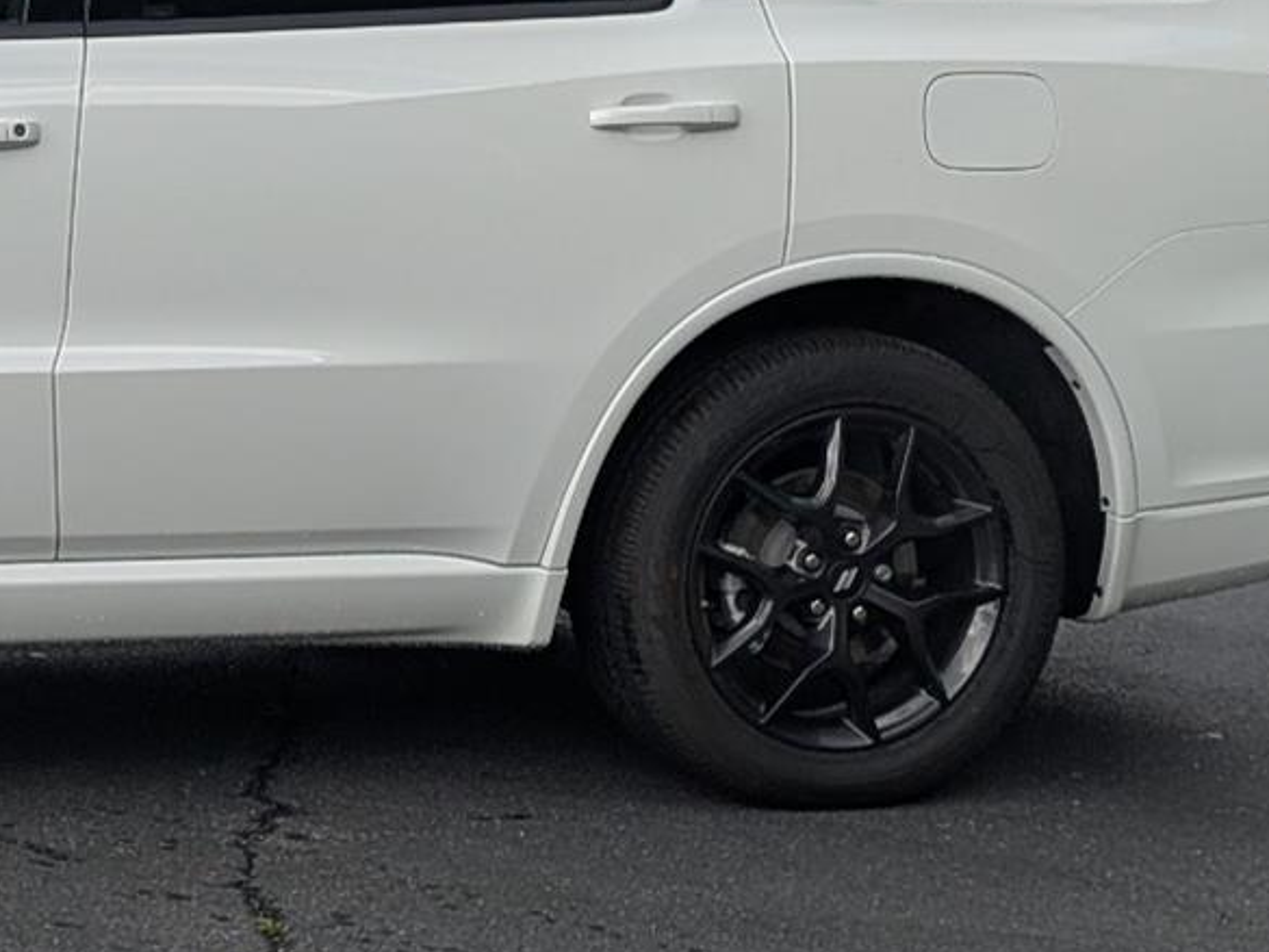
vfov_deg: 11.0
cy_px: 234
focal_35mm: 134
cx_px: -156
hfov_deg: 14.4
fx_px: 4913
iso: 22
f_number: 1.68
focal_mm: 6.9
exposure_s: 1/556
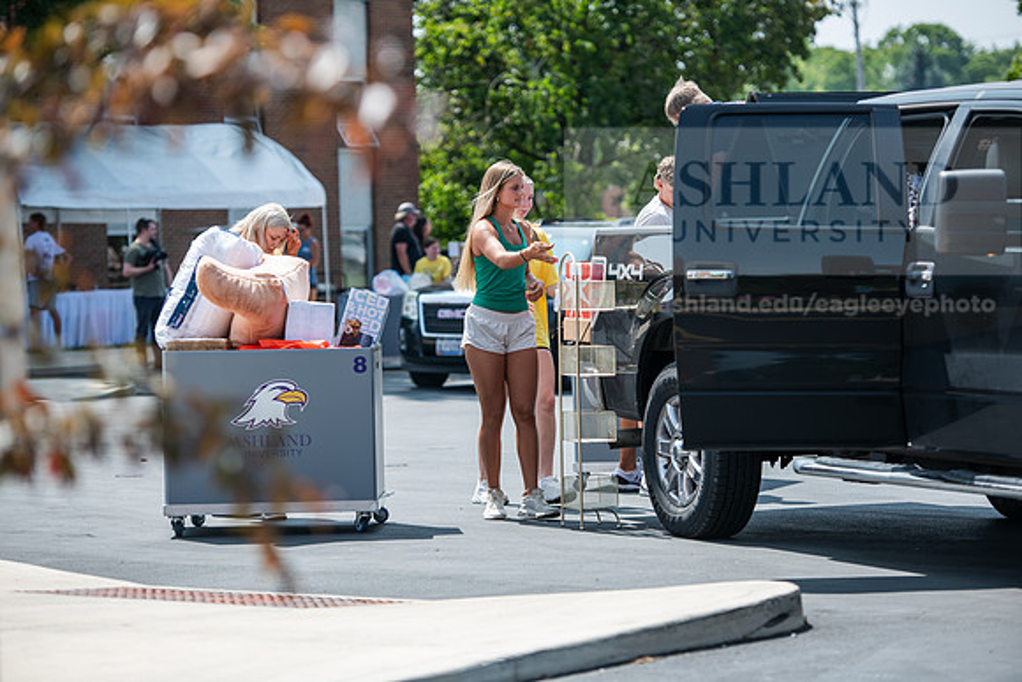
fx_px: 3549
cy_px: 341
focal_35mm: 125
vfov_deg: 11.0
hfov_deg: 16.4
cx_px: 511
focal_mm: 125
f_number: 3.2
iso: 80
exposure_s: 1/500
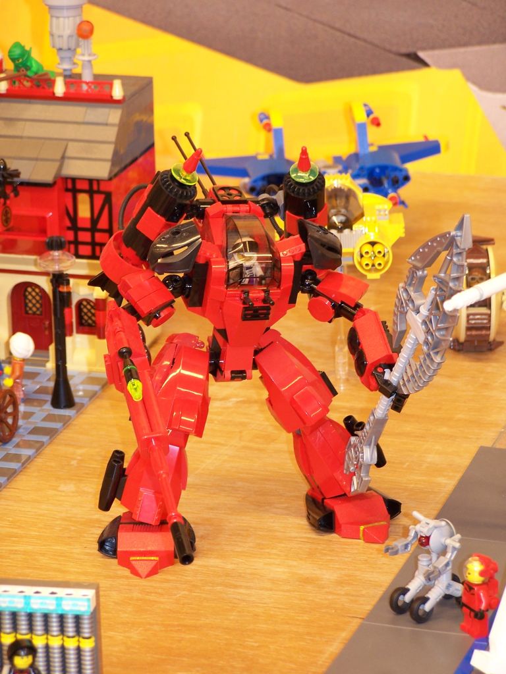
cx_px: 253
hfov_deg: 9.3
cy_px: 337
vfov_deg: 12.4
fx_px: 3099
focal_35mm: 159
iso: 80
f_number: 3.2
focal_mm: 26.4
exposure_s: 1/3
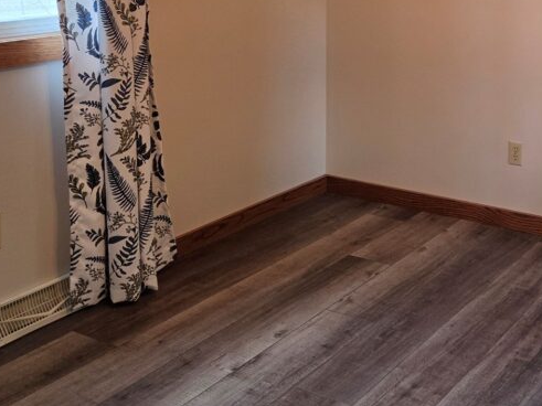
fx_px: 783
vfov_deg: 27.5
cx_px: 526
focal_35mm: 50
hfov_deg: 35.1
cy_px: 3
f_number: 1.8
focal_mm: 5.4
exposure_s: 1/120
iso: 160
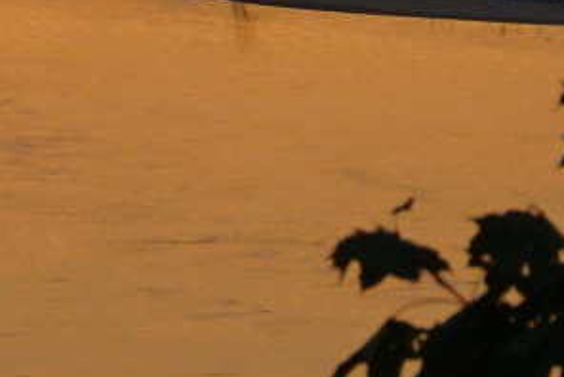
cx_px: -30
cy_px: -807
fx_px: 14662
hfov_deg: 2.2
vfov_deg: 1.5
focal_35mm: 935
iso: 400
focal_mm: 90
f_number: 11
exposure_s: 1/125
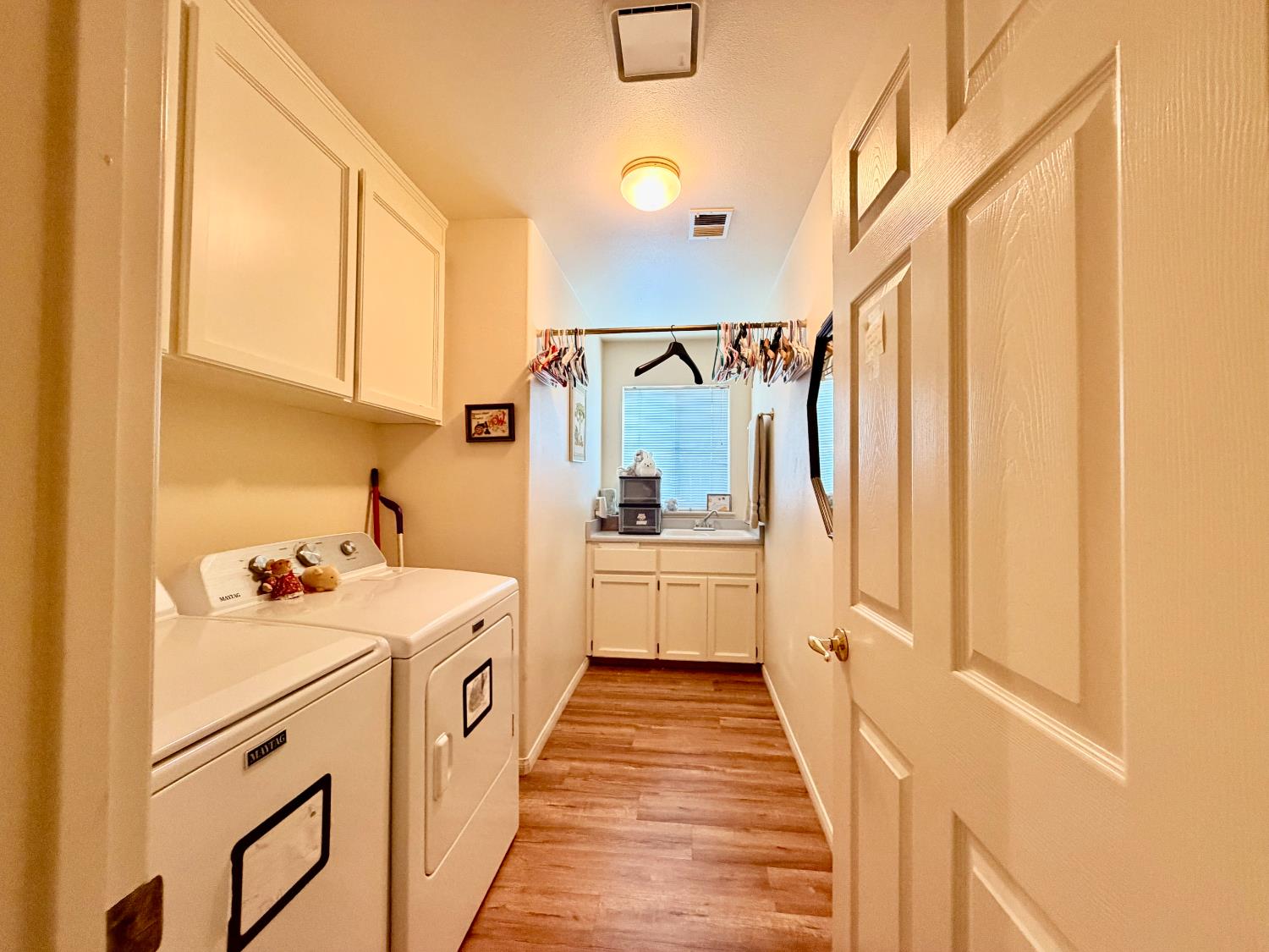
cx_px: 634
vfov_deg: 85.7
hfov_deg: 102.1
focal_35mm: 14
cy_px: 476
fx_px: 513
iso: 400
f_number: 2.2
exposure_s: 1/60
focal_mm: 2.22
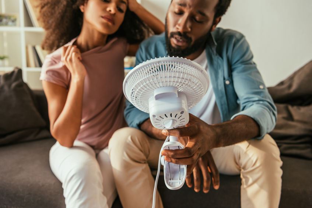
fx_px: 295
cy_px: 104
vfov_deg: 38.9
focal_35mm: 34
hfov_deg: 55.8
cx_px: 156
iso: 500
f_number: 4
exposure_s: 1/200
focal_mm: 34
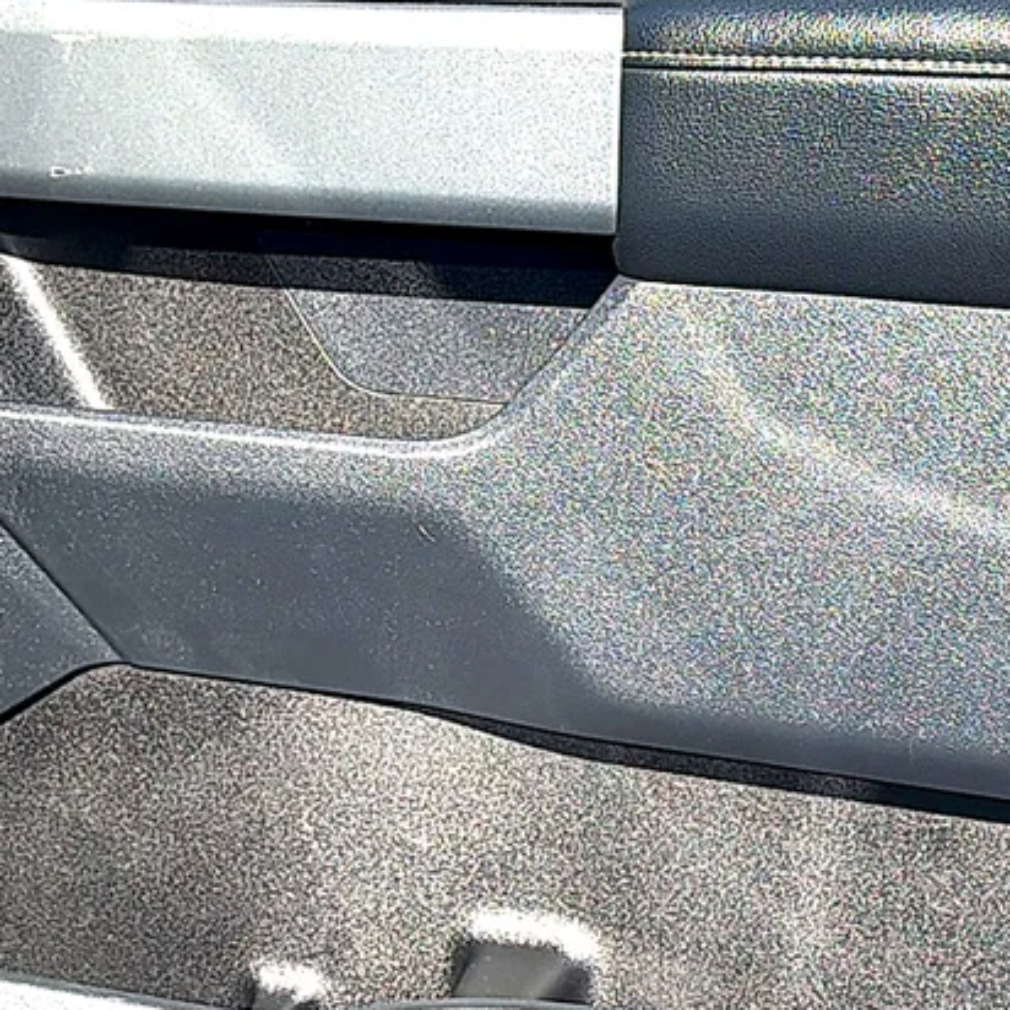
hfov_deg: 26.1
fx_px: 2179
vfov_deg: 26.0
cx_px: 407
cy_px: 379
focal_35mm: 66
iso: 80
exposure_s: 1/1192
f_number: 1.78
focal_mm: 6.76
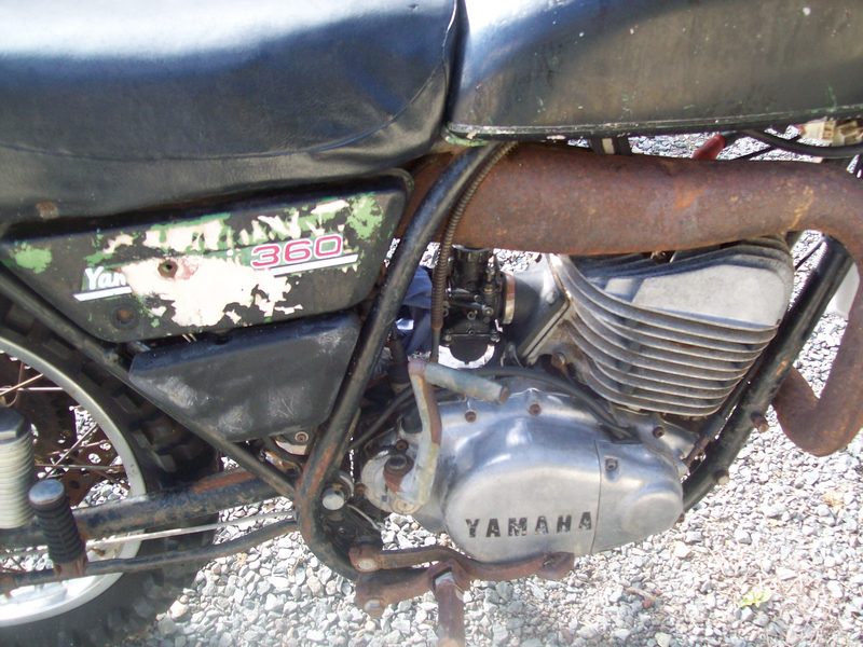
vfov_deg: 39.7
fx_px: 898
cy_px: 324
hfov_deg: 51.4
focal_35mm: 36
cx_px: 432
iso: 80
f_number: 2.7
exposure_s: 1/113
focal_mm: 6
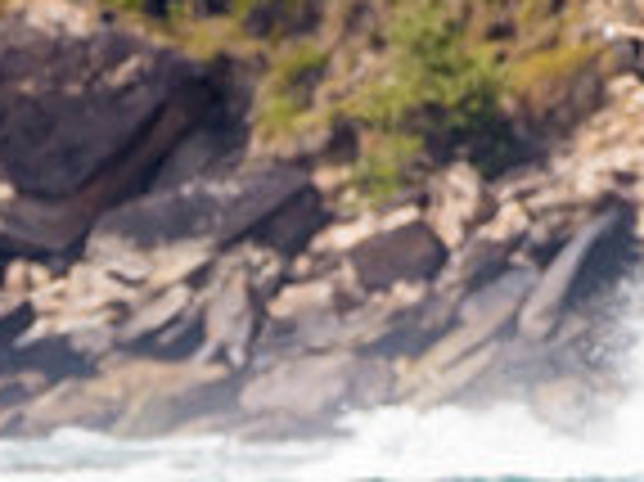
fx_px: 44501
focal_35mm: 2394
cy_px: 650
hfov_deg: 0.8
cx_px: 194
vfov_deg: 0.6
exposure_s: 1/2000
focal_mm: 500
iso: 180
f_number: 5.6
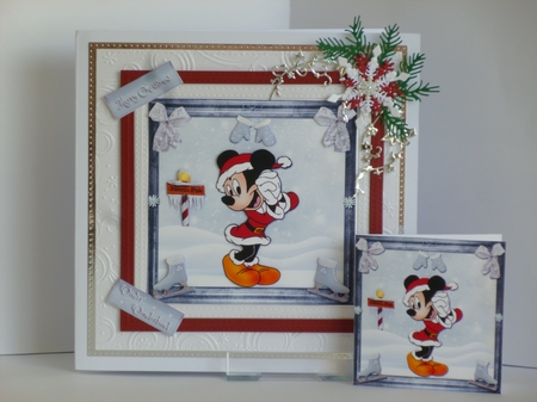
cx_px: 268
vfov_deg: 9.3
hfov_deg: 12.4
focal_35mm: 160
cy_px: 201
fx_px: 2481
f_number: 5.8
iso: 100
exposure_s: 1/40
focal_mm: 28.6
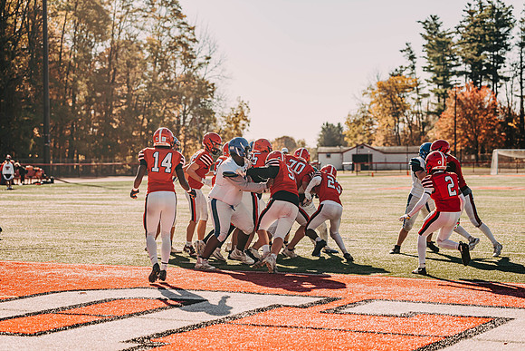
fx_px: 1313
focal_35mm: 90
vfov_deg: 15.2
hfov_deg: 22.6
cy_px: 176
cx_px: 262
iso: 250
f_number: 3.2
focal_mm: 90
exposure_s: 1/2500
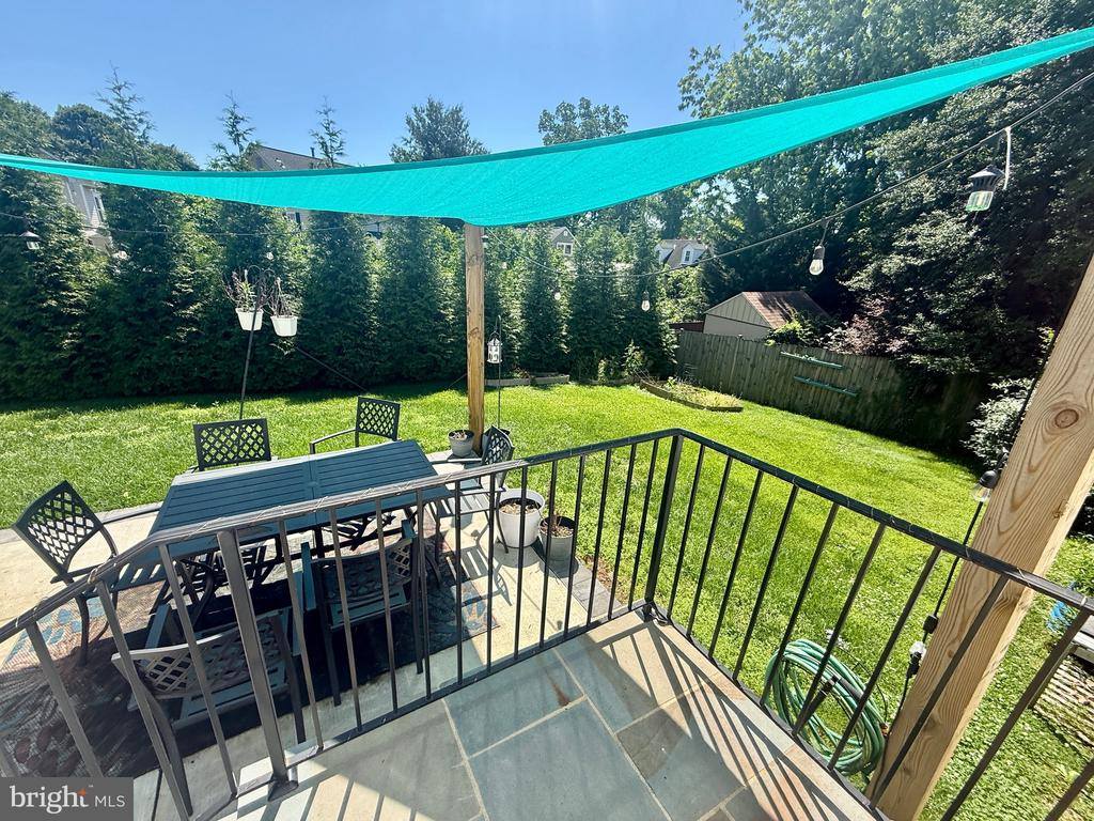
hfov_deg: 102.1
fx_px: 442
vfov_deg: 85.7
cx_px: 547
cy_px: 410
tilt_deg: -17.9
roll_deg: -3.2
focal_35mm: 14
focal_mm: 2.22
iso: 50
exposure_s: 1/751
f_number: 2.2
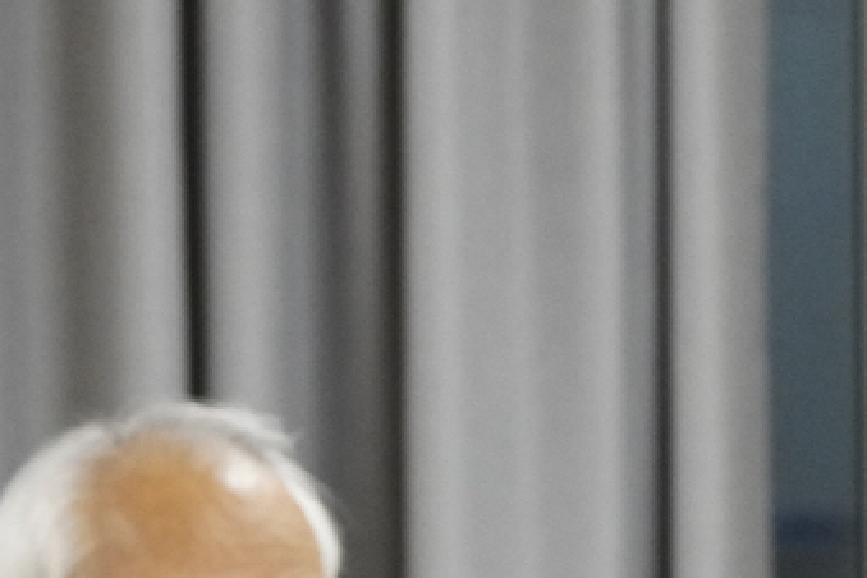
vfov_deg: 2.4
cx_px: 1783
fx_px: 13437
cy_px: 1483
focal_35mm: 558
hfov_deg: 3.7
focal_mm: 105
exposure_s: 1/160
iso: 2500
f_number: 4.5
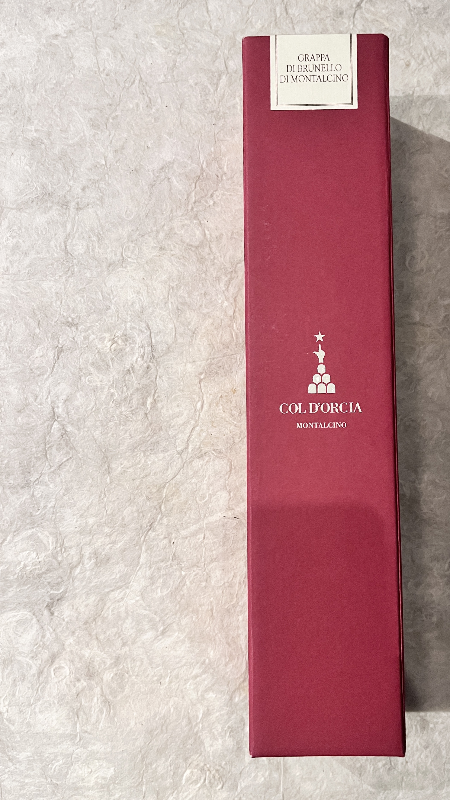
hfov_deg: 40.0
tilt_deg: -85.7
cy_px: 405
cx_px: 273
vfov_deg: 66.1
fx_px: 615
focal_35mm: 29
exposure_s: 1/50
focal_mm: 5.1
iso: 320
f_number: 1.6
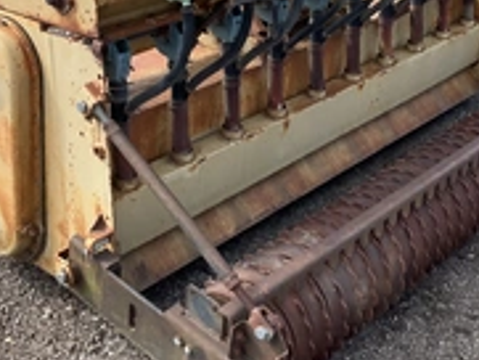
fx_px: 886
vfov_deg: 22.7
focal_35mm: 64
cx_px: 283
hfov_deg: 30.2
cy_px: 74
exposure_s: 1/519
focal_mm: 3
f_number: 1.8
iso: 25
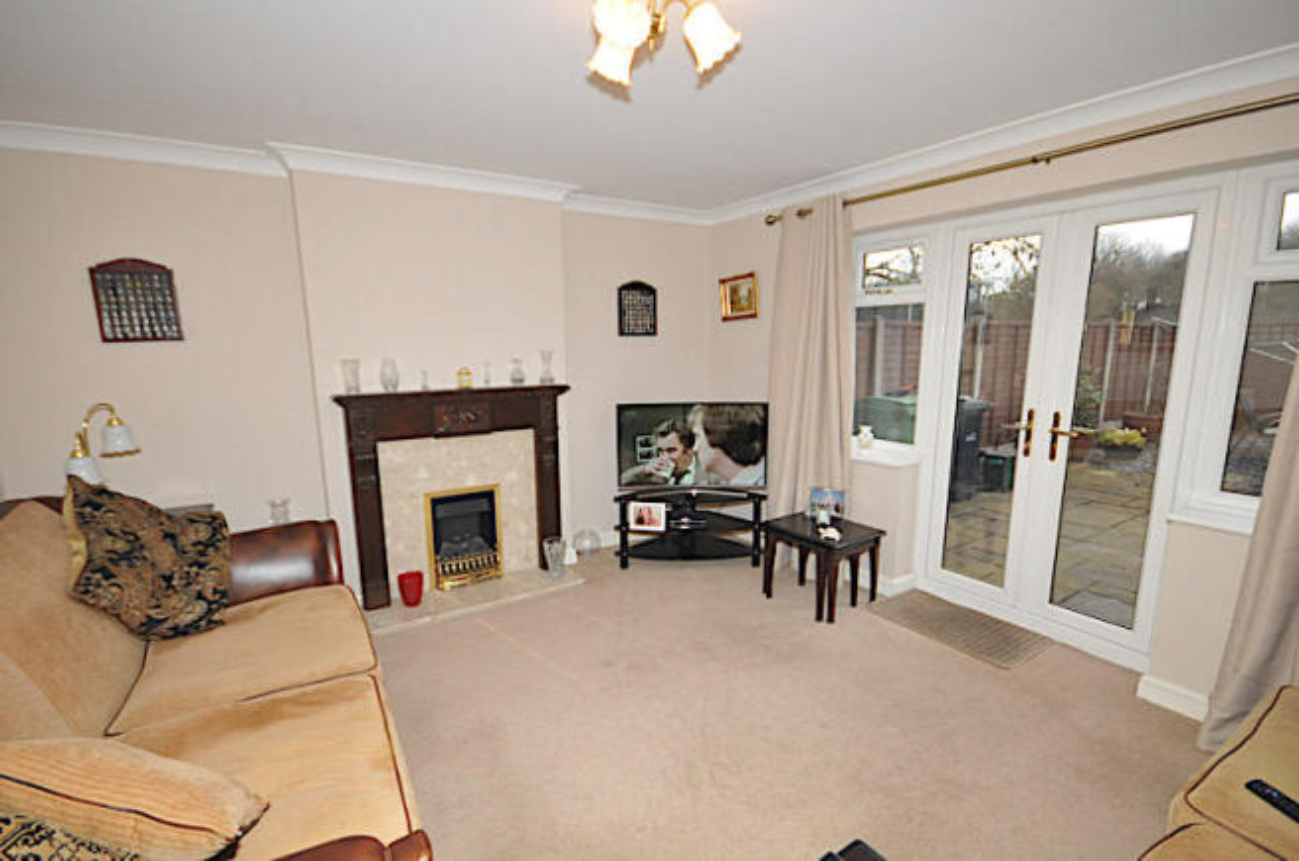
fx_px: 594
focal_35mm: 16
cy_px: 430
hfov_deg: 95.1
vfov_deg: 71.9
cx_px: 650
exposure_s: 1/200
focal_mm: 11
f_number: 4.2
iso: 800
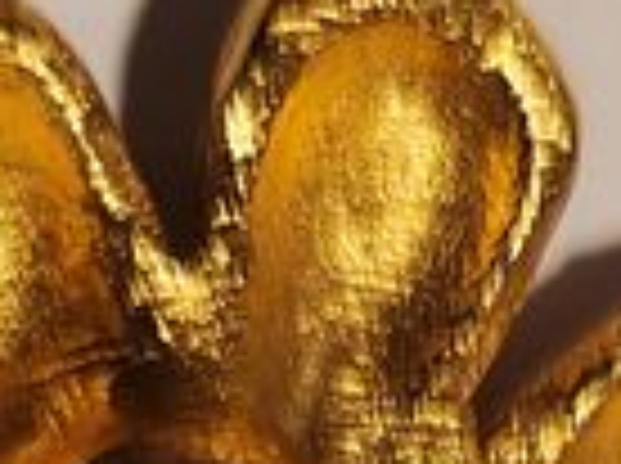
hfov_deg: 11.7
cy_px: 1491
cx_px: 626
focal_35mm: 167
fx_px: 2991
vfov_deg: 7.5
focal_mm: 5.4
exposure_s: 1/100
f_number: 1.8
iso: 320
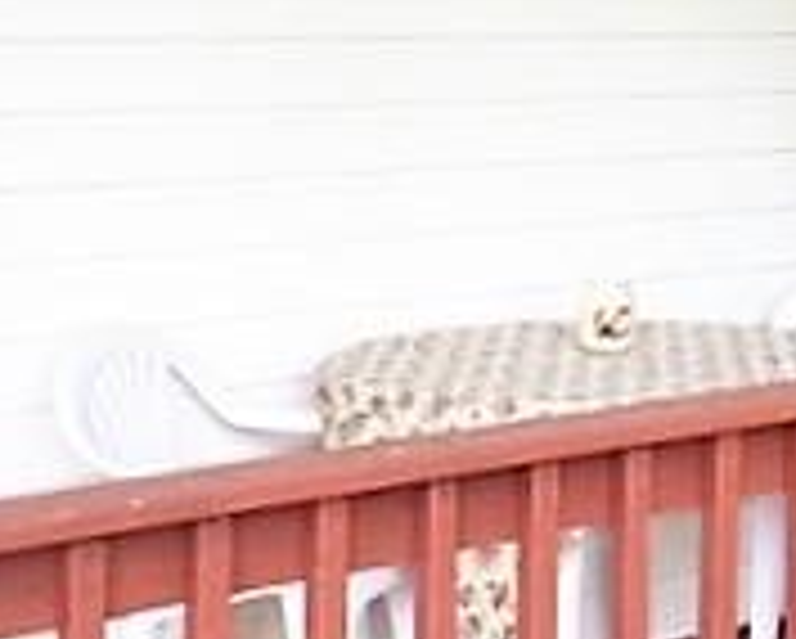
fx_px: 2311
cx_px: 929
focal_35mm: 98
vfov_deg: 15.6
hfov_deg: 18.6
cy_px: 88
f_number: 2.2
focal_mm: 4.15
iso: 40
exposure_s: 1/30
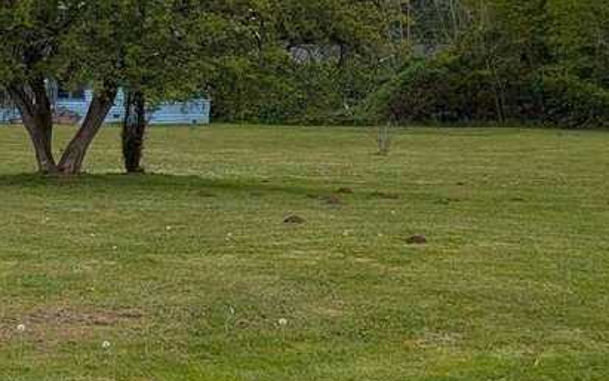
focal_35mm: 99
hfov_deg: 19.2
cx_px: -218
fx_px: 1643
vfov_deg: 13.2
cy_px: 152
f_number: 1.68
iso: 22
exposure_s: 1/760
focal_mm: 6.9
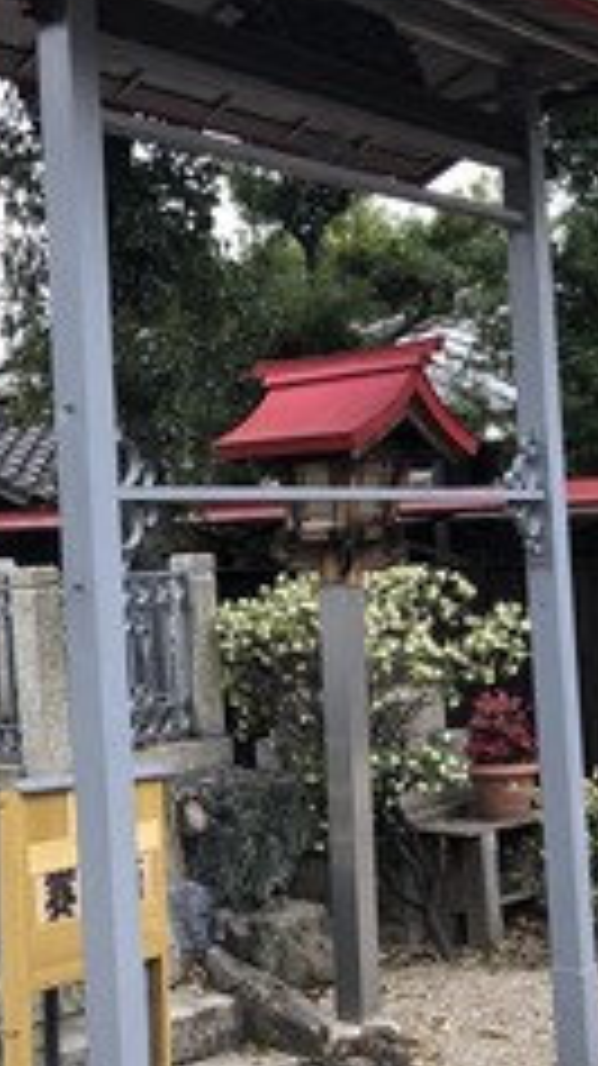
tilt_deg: +0.1
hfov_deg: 19.6
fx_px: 1638
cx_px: -99
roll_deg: +1.6
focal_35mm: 58
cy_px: 580
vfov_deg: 36.0
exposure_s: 1/120
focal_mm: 3.99
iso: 25
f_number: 1.8
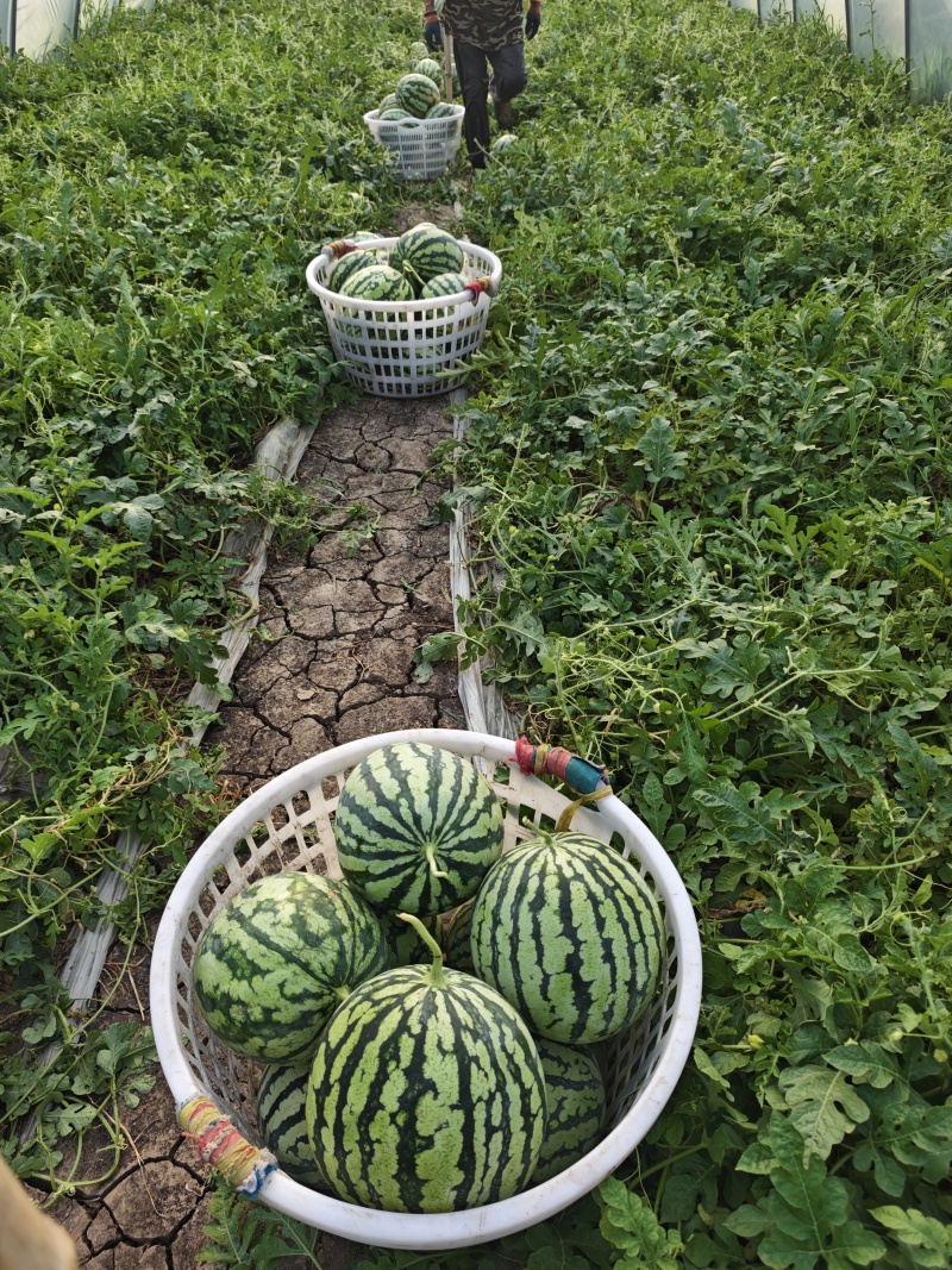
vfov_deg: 73.9
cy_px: 635
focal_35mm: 23
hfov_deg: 58.9
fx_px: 844
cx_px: 476
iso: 50
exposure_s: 1/577
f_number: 1.44
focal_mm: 6.68
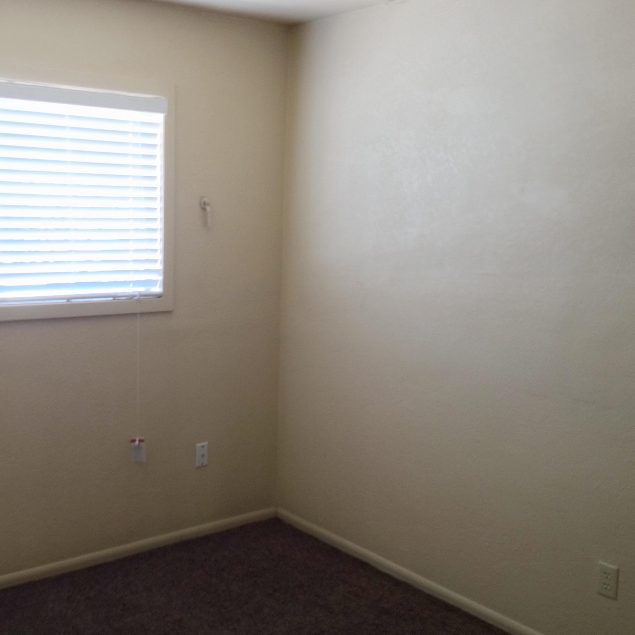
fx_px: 892
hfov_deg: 38.8
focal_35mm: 43
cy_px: 324
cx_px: 224
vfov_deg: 39.2
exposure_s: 1/20
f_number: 2.4
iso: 125
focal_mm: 4.28
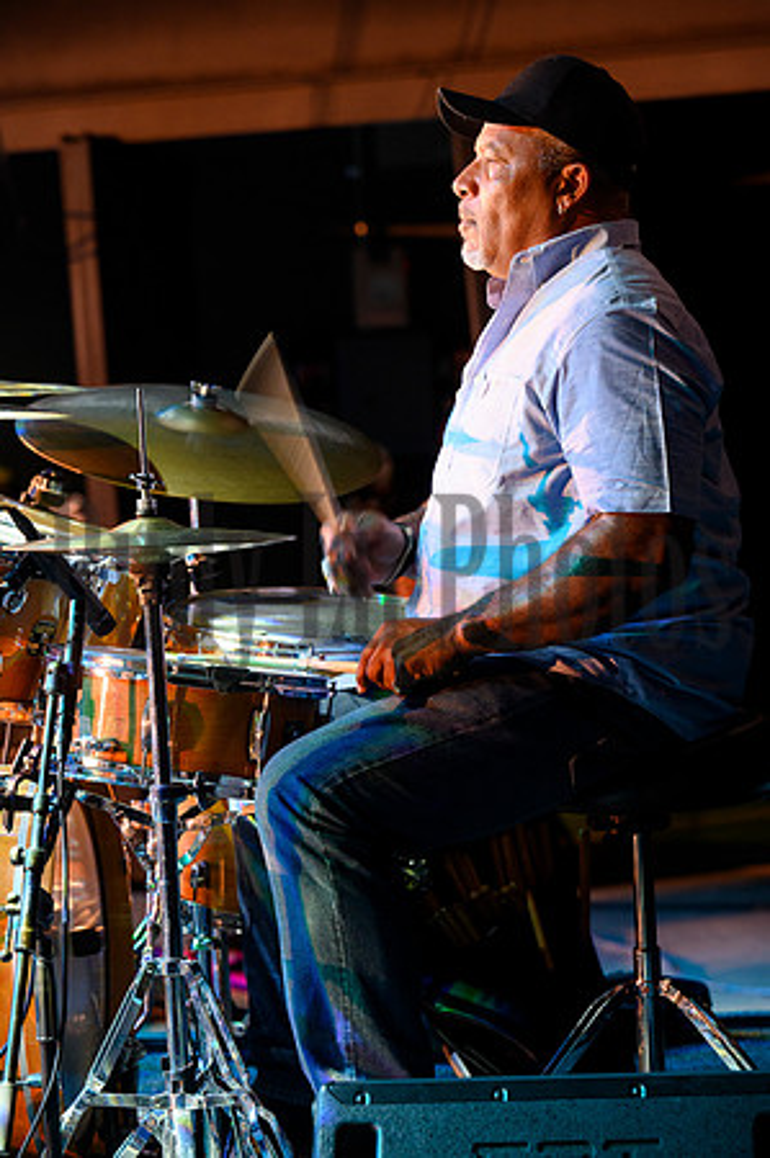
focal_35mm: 120
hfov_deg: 11.4
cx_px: 385
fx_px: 3859
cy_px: 579
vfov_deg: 17.1
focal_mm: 120
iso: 3200
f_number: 5
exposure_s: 1/100
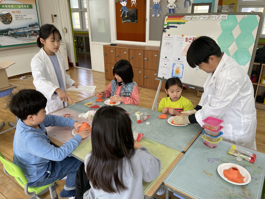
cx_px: 132
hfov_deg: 67.3
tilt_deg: -21.6
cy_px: 100
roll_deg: +0.2
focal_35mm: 26
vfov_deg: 53.1
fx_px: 199
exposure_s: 1/121
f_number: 1.6
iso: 50
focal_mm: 4.2
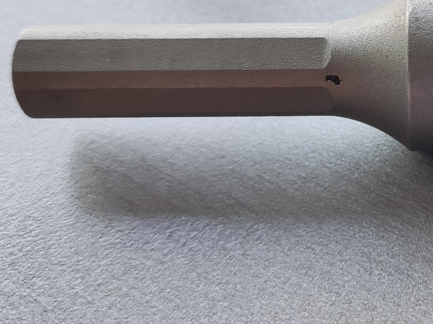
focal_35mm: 60
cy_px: 69
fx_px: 750
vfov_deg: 24.1
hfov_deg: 30.0
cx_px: 435
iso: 73
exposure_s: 1/60
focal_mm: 4.71
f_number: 1.79
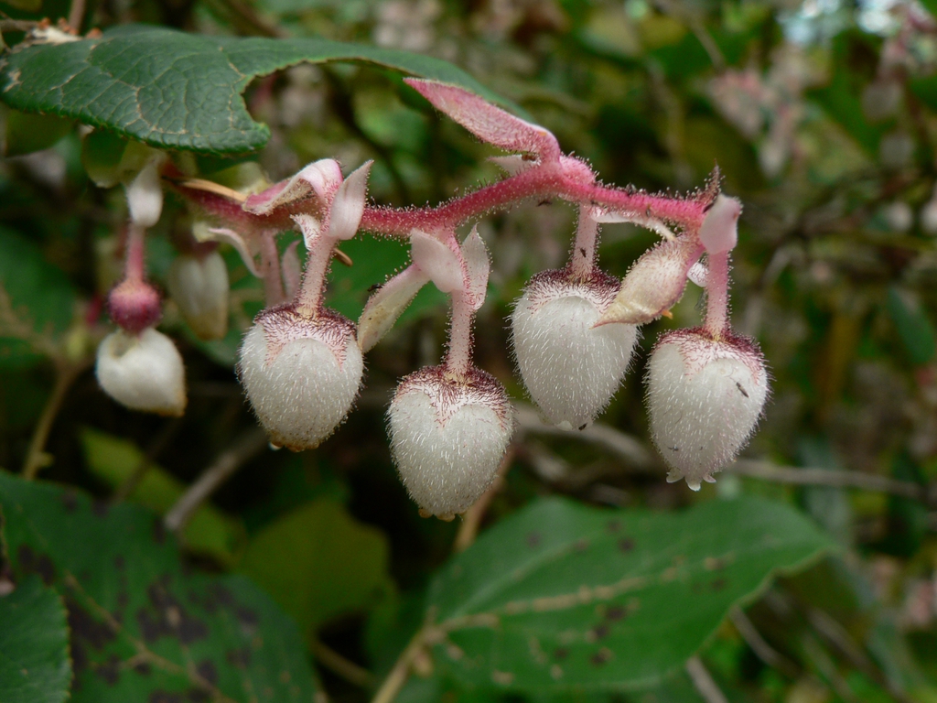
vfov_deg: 39.7
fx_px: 974
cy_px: 352
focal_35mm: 36
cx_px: 468
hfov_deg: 51.4
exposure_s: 1/100
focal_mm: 6
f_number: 3.6
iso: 80
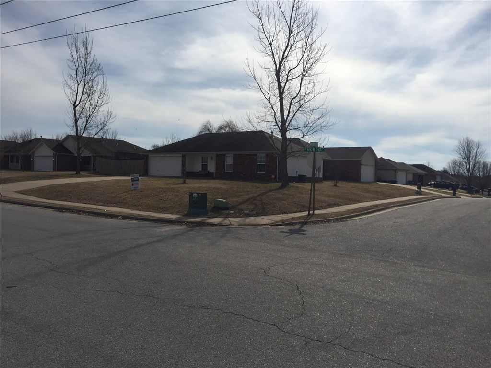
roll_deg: -0.4
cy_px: 184
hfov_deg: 61.7
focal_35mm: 29
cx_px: 246
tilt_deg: -2.2
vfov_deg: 48.2
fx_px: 411
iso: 32
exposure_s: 1/5650
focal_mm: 4.15
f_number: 2.2
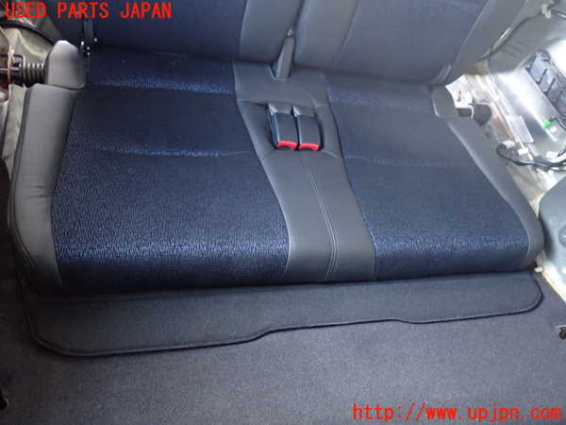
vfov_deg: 46.8
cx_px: 283
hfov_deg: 60.0
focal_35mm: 30
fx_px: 491
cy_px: 212
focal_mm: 5.4
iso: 800
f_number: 2.3
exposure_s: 1/20
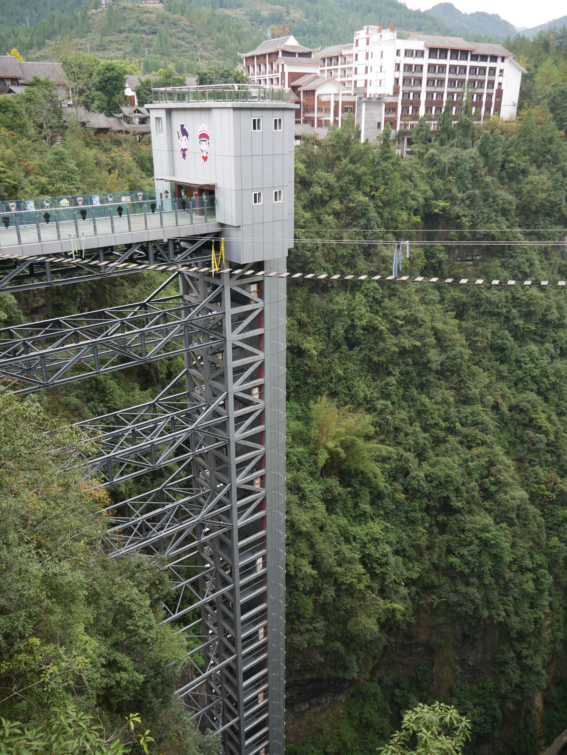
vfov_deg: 63.4
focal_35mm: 28
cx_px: 284
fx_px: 611
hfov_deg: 49.8
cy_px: 378
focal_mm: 14
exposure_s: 1/125
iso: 200
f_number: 4
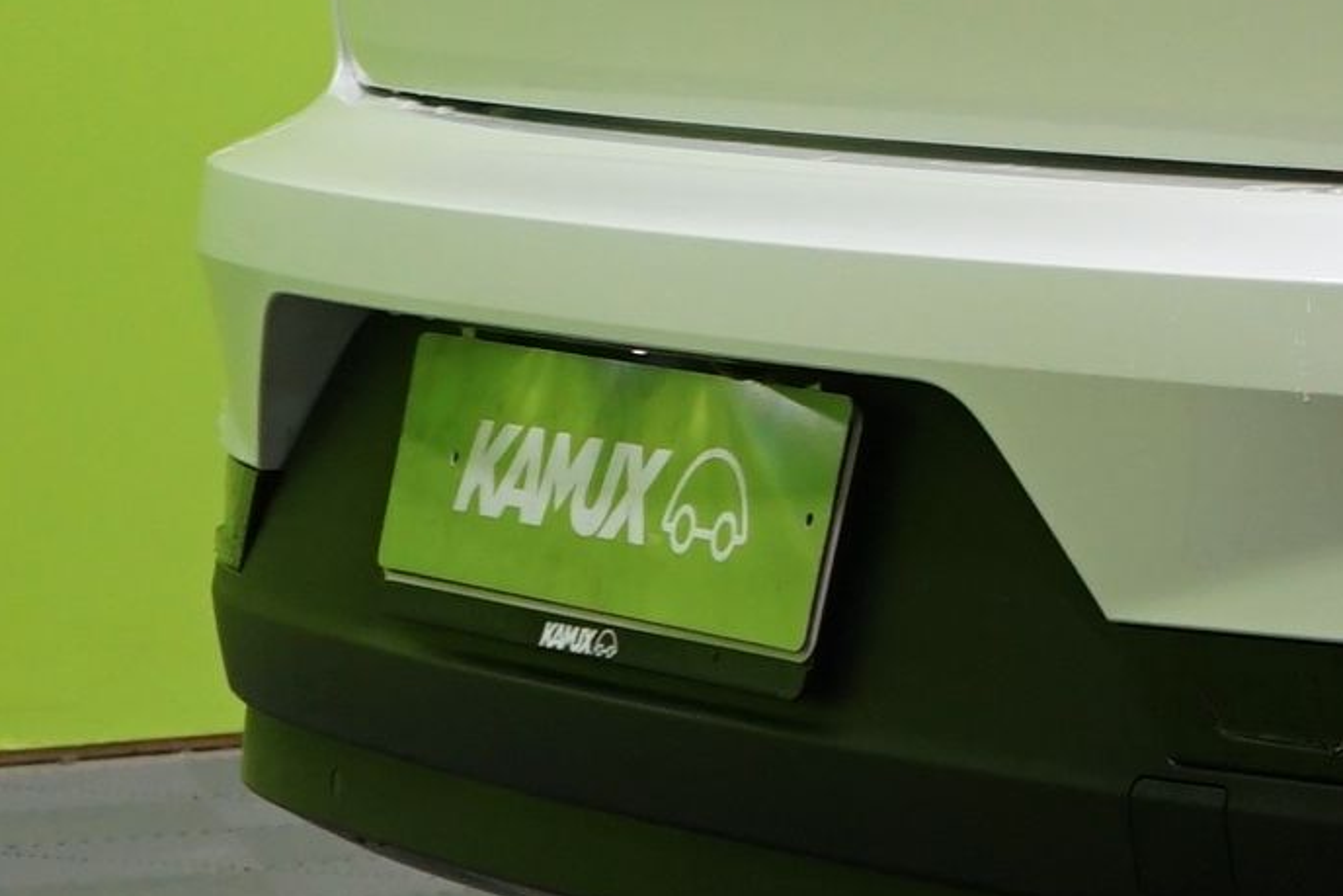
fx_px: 6828
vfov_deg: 7.5
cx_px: 3211
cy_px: 0
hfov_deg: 9.9
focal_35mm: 183
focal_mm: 32
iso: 800
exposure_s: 1/100
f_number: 4.5
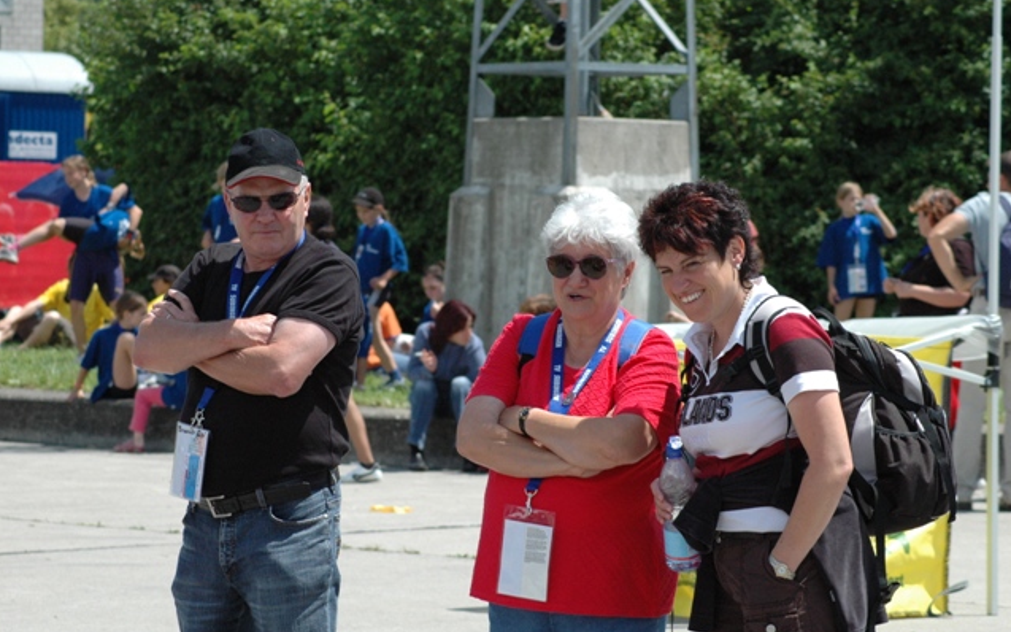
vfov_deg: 7.6
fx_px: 4739
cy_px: 314
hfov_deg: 12.2
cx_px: 506
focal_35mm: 172
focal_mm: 112
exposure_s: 1/1000
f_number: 8
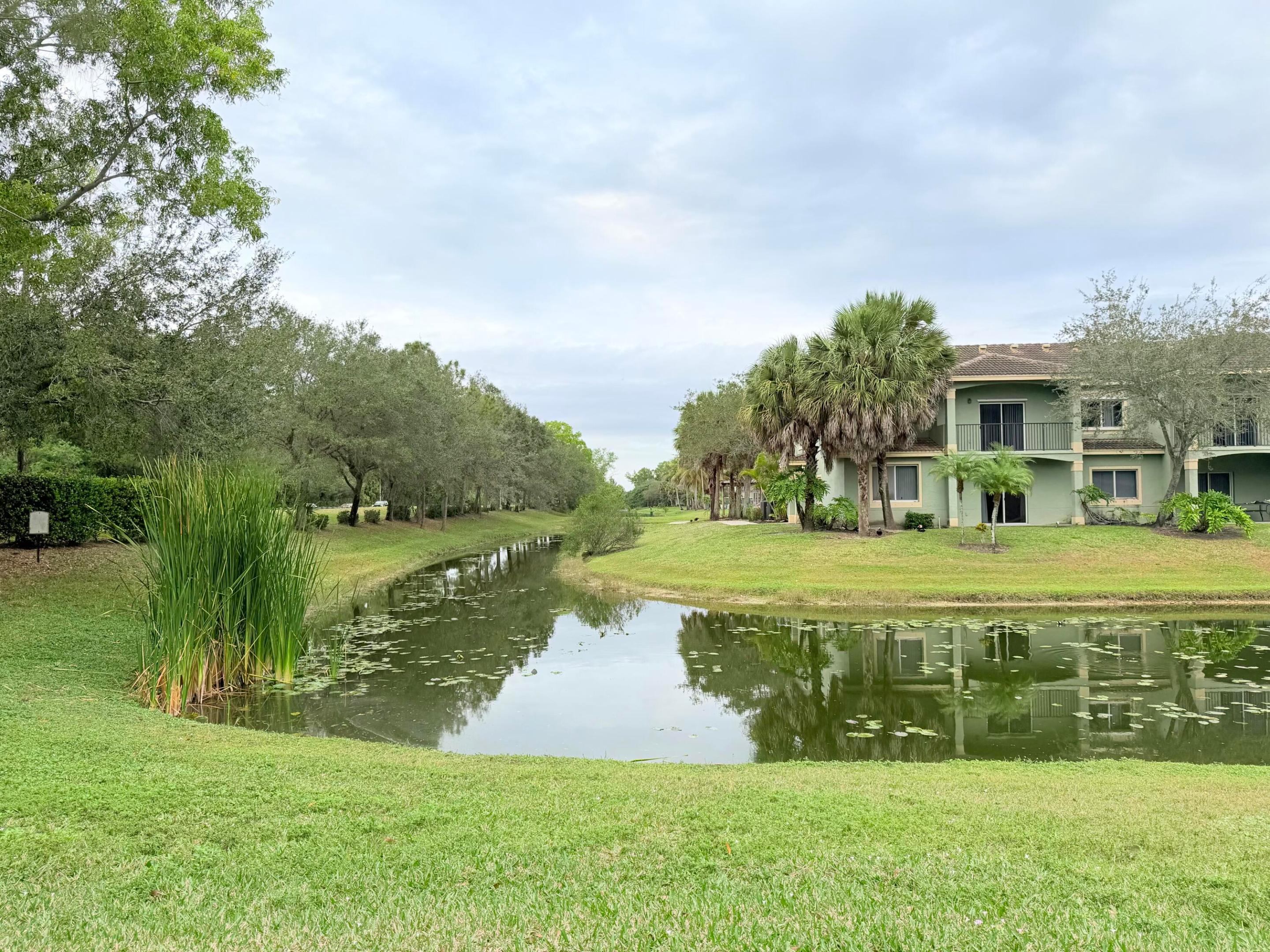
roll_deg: +1.4
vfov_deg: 56.8
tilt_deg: +2.1
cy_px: 476
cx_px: 635
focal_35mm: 24
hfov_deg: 71.6
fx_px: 881
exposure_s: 1/1522
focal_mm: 6.76
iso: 80
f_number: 1.78
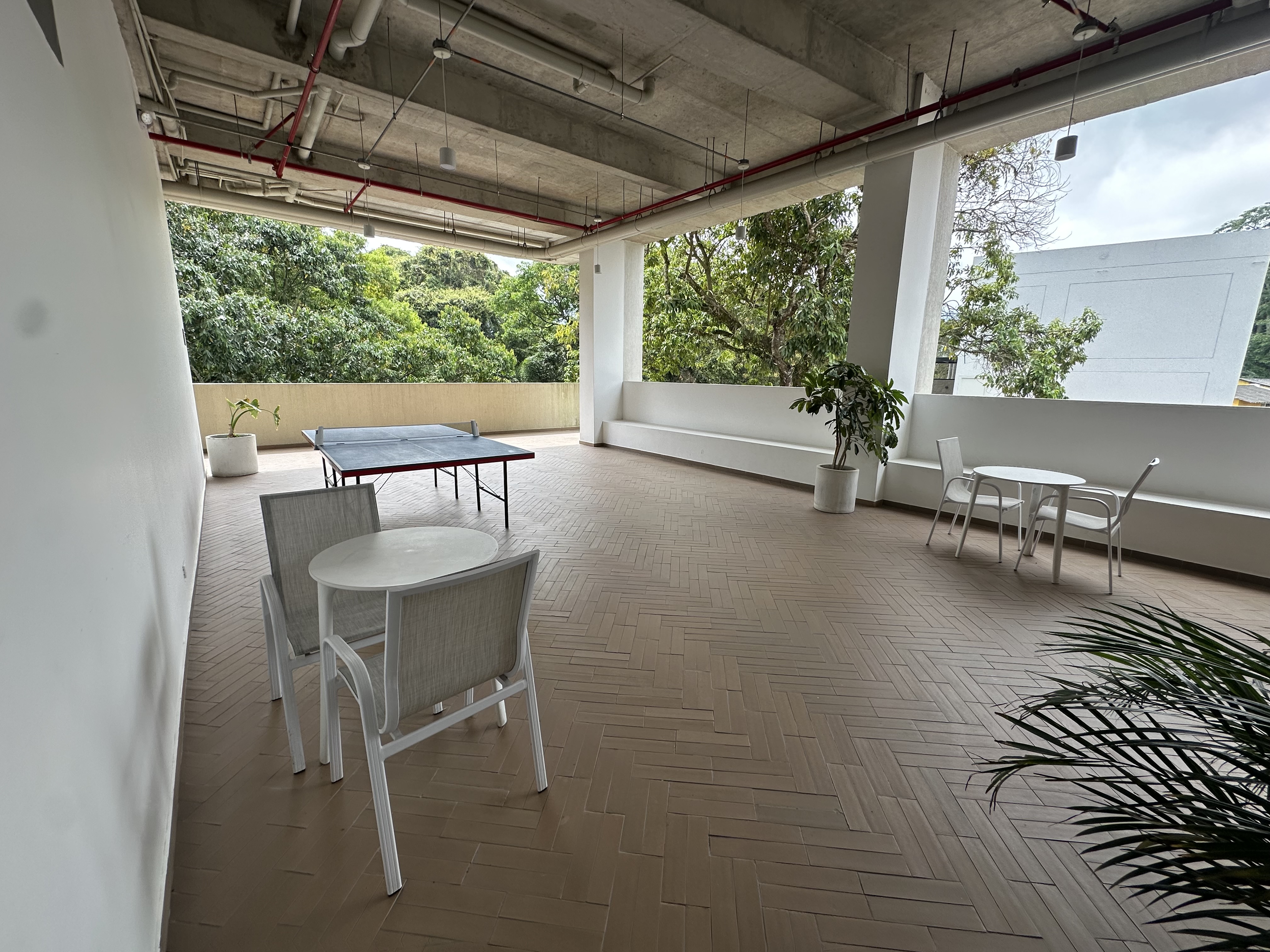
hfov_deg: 102.1
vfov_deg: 85.7
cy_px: 476
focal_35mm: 14
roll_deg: -1.2
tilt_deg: -11.3
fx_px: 514
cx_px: 635
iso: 40
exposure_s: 1/299
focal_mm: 2.22
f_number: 2.2
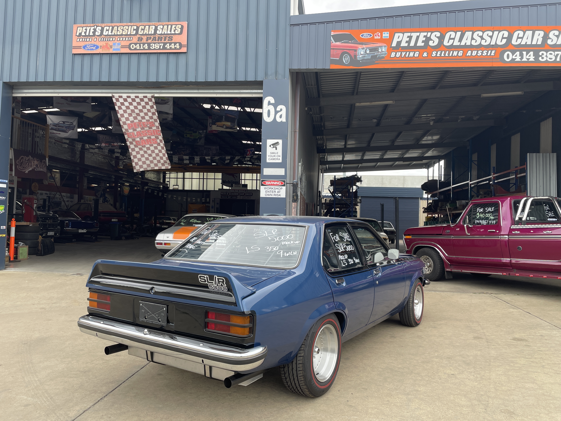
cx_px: 280
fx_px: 421
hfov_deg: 67.3
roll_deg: -1.0
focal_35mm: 26
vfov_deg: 53.1
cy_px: 210
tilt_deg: +1.6
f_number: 1.6
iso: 32
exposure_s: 1/348
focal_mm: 4.2
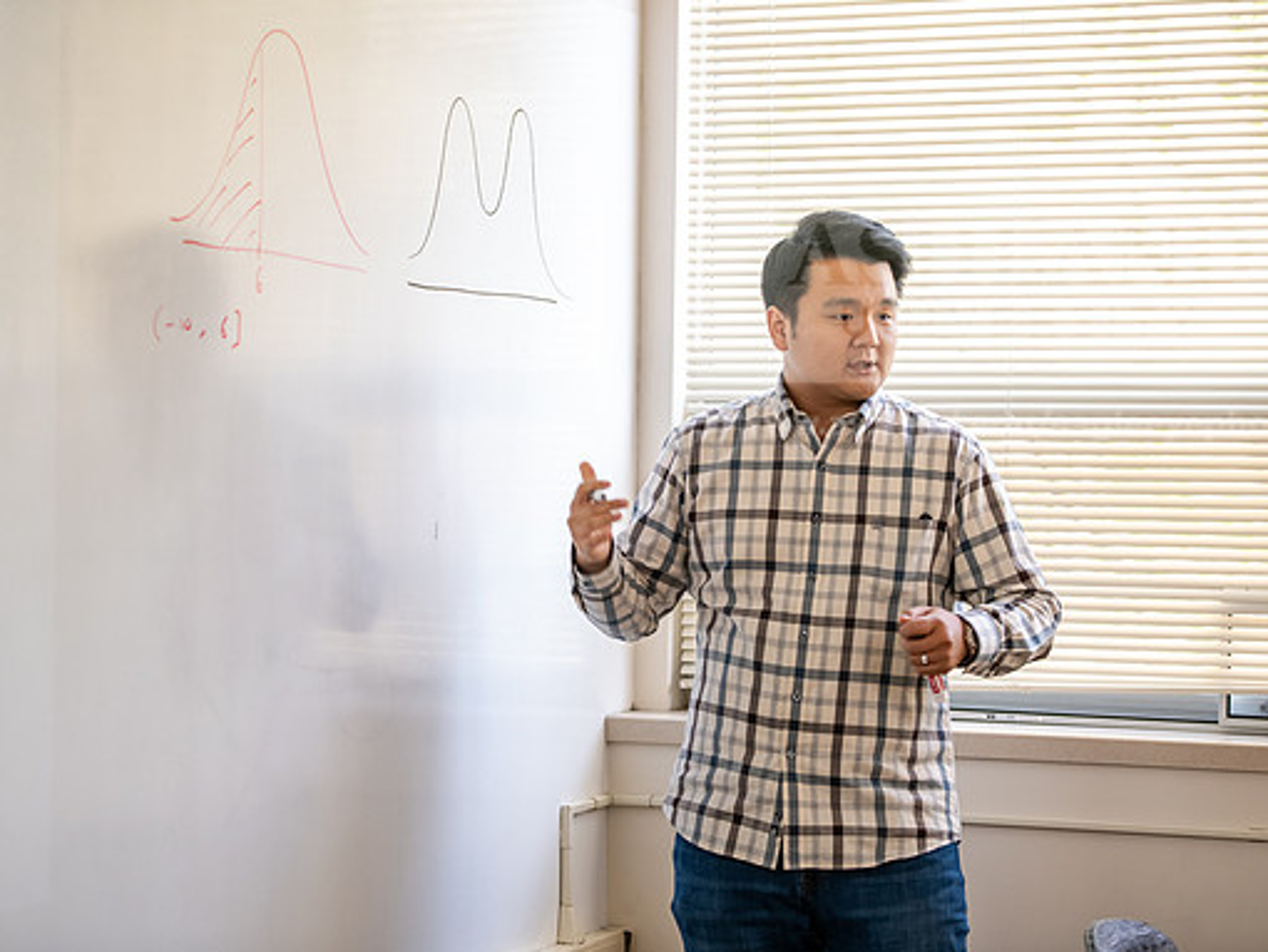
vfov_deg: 15.7
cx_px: 622
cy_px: 476
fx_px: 3445
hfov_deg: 20.9
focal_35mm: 94
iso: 1600
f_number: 3.2
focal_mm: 86
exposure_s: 1/200
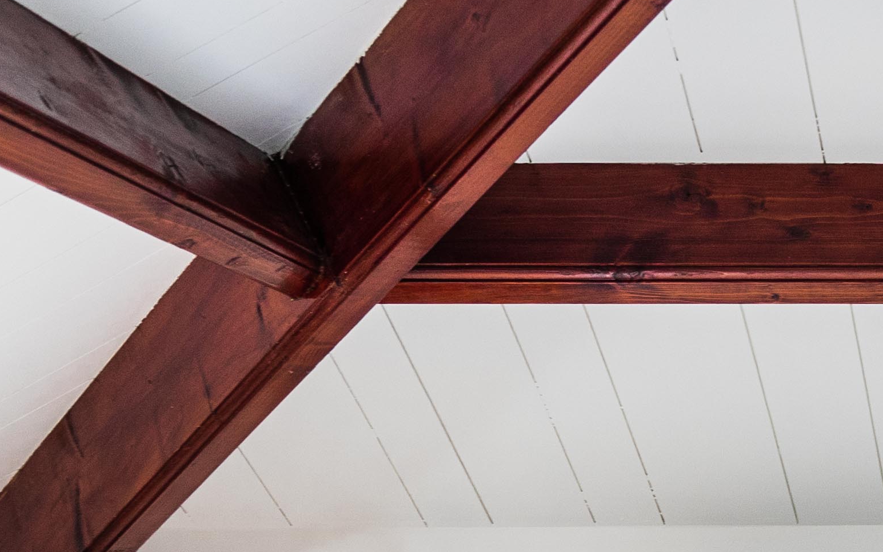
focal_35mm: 95
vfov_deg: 12.4
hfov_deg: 20.0
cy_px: 1052
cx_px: 1154
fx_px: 2286
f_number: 2.8
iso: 400
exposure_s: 1/100
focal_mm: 24
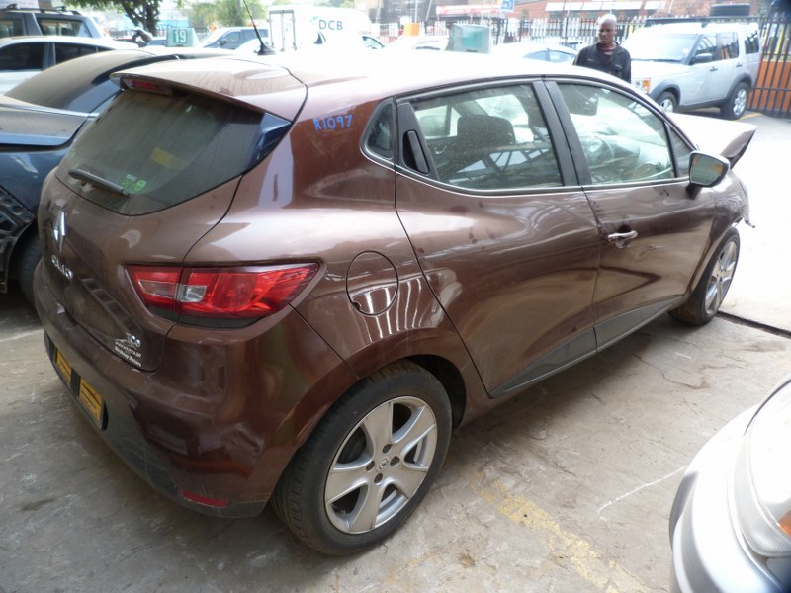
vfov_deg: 54.9
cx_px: 396
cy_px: 296
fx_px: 571
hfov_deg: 69.4
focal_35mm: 25
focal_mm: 4.5
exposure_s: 1/60
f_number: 2.8
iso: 80
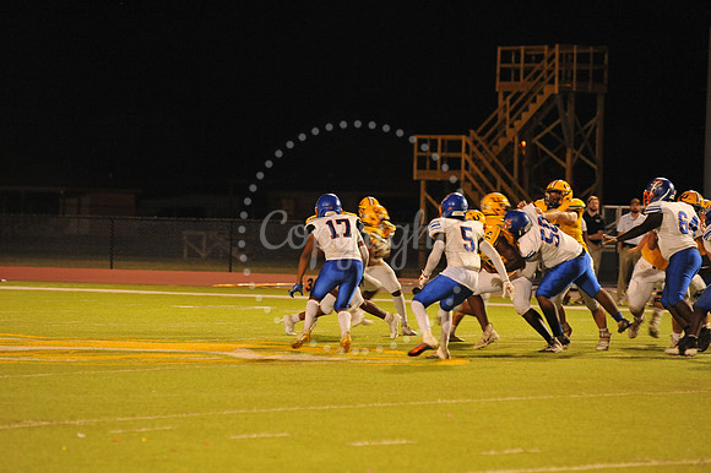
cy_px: 236
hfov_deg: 10.3
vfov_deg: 6.9
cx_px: 356
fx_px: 3948
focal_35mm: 200
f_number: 4.5
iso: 3200
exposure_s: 1/160
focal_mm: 200
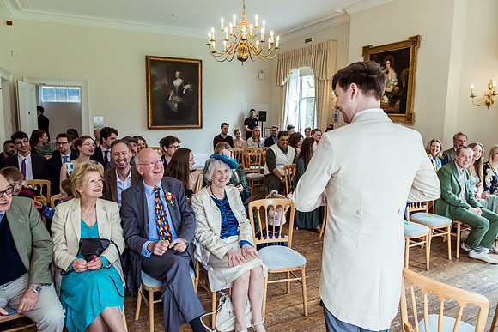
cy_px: 166
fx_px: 332
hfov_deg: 73.7
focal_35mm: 24
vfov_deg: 53.2
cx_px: 249
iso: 1250
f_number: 4.5
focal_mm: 24
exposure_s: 1/500
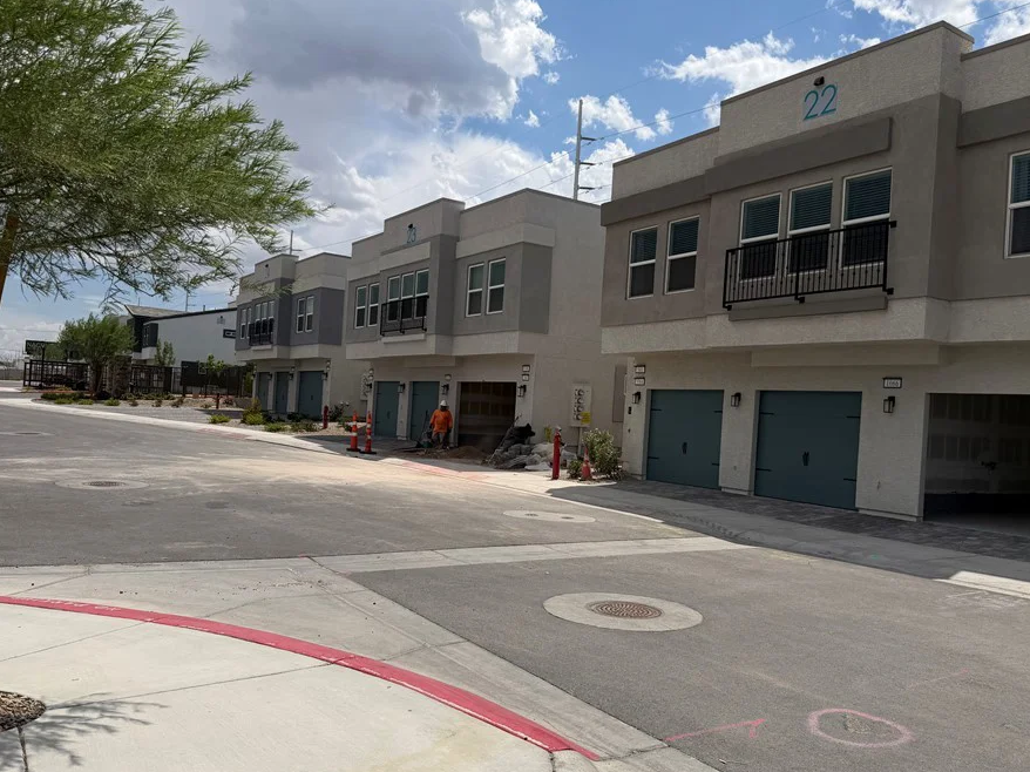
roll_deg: -3.6
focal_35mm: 28
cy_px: 409
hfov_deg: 63.5
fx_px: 833
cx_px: 524
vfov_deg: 49.7
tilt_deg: +2.2
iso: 100
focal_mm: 6.76
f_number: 1.78
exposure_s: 1/11905
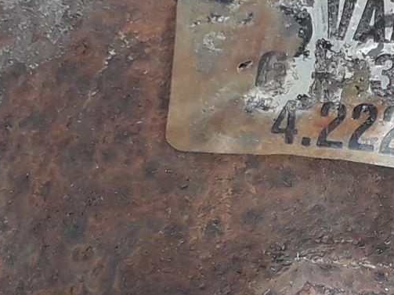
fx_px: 626
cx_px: 340
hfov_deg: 33.4
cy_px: 106
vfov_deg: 26.4
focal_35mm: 55
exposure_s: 1/214
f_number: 1.9
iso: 40
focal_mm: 3.6
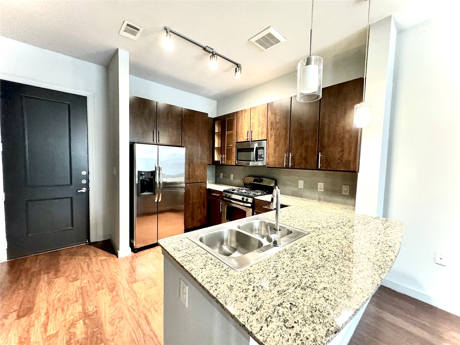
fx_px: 186
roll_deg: -1.7
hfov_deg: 102.1
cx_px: 230
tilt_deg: -3.0
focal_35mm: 14
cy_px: 172
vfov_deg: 85.7
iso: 1000
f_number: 2.2
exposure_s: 1/60
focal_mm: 2.22
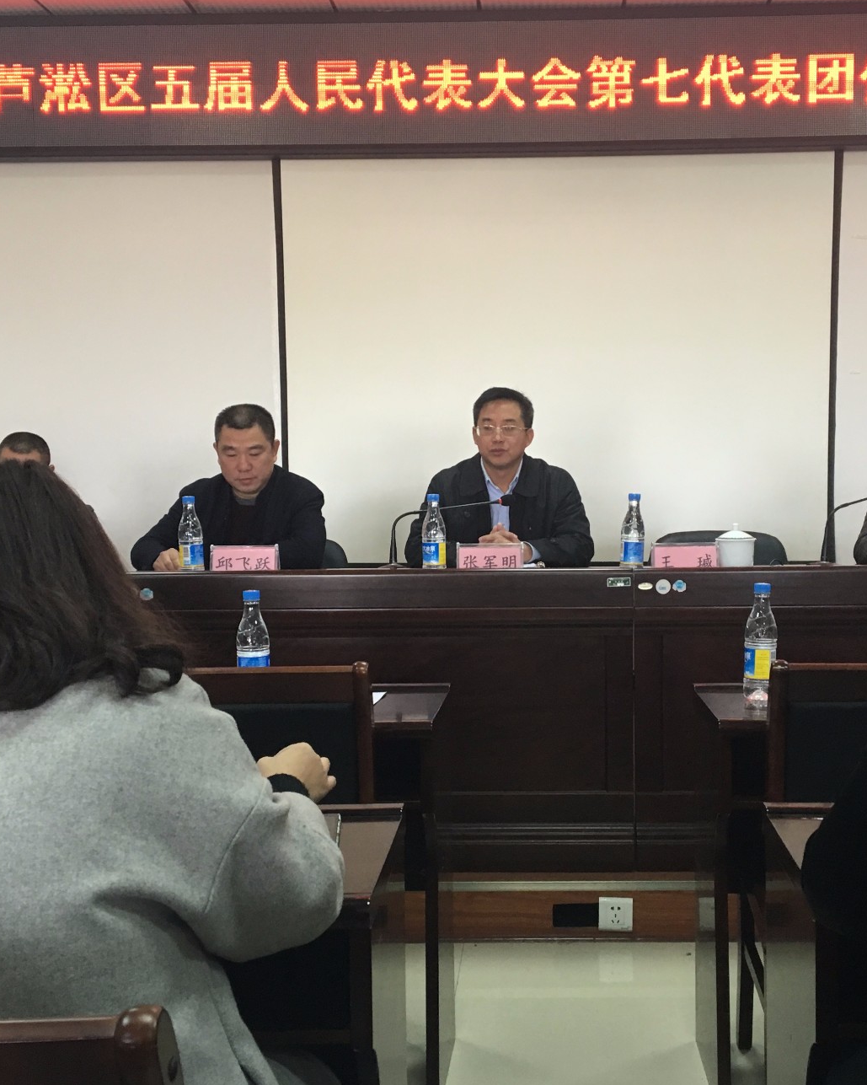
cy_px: 575
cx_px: 525
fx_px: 1412
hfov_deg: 34.0
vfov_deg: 42.0
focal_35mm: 44
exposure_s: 1/33
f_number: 2.2
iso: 125
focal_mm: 4.15
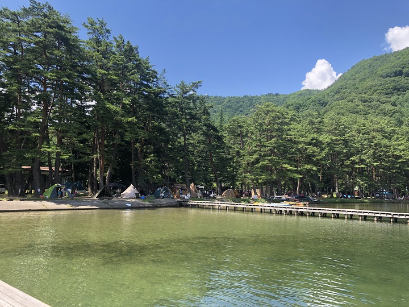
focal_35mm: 28
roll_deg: -0.2
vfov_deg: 49.7
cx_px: 204
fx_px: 331
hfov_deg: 63.4
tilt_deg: +5.9
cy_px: 154
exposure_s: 1/750
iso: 20
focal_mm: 3.99
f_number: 1.8
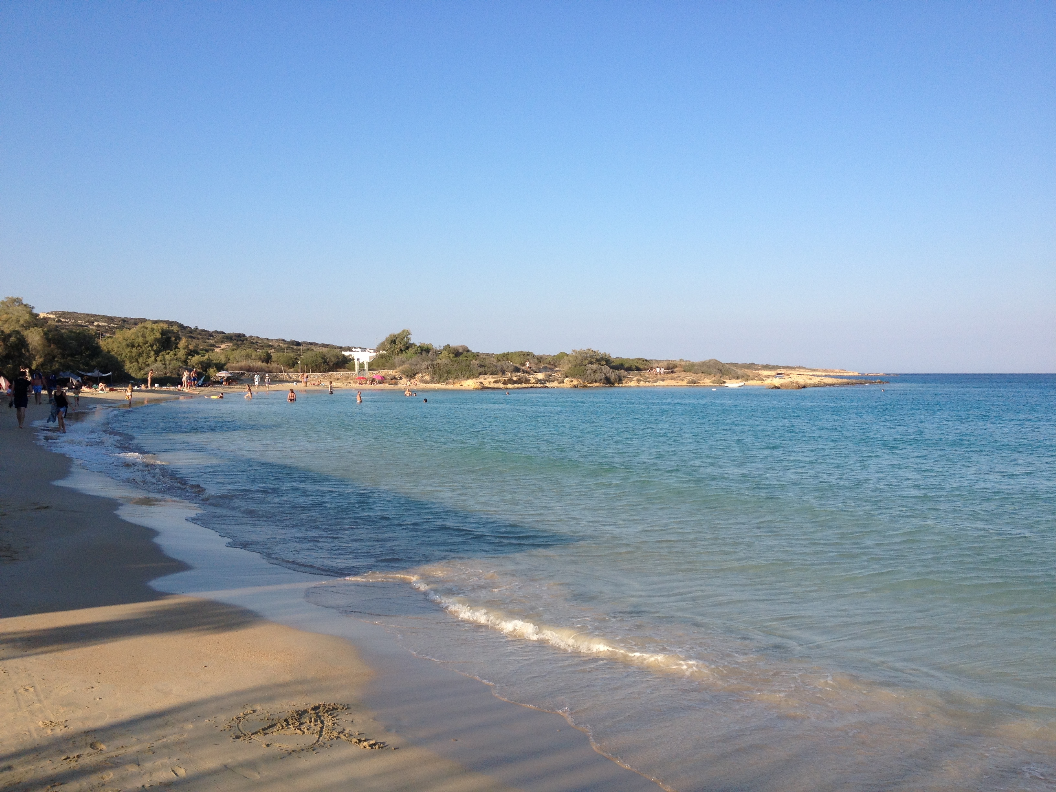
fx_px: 1068
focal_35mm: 35
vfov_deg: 40.7
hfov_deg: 52.6
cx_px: 528
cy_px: 396
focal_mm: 4.28
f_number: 2.4
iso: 50
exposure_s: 1/1381
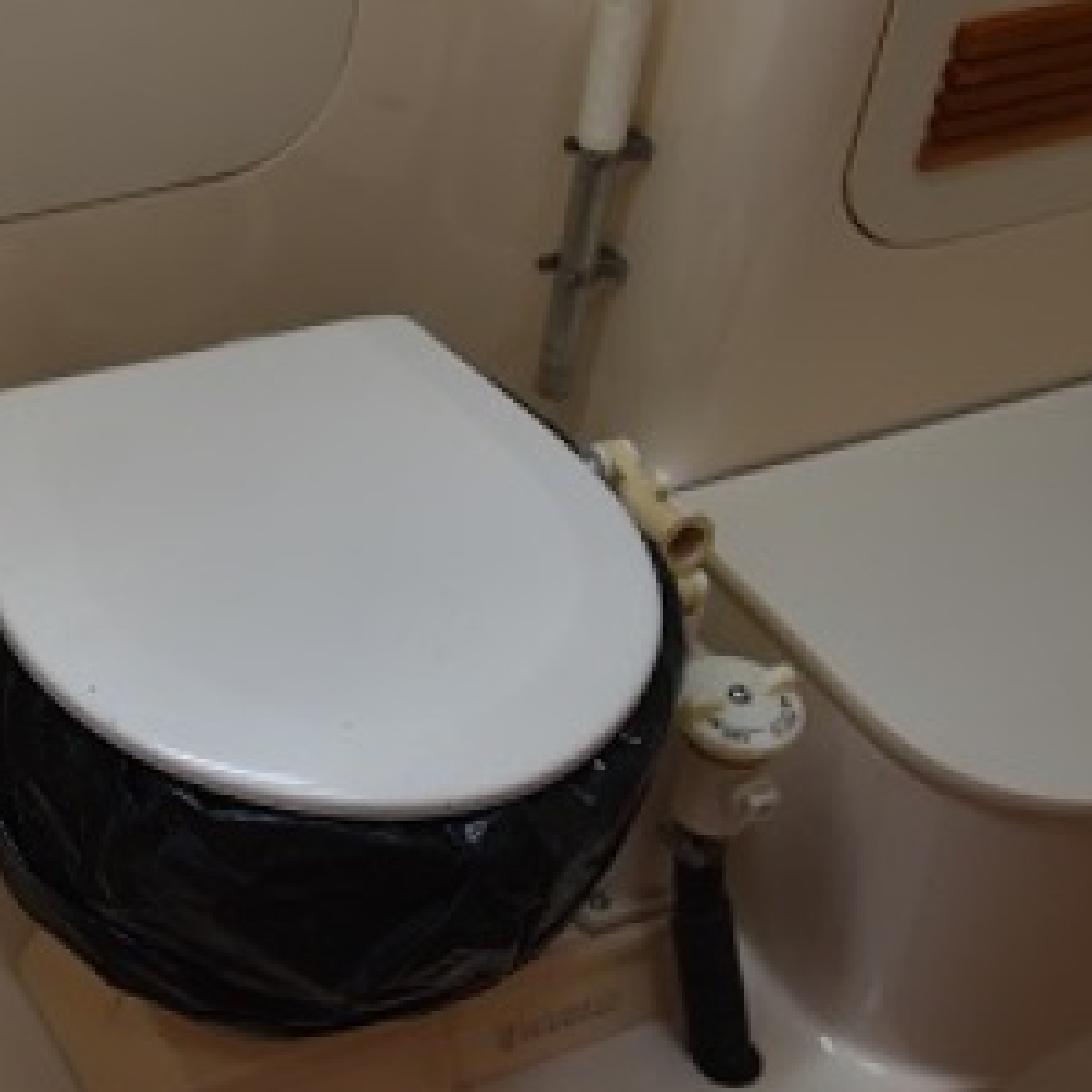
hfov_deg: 21.9
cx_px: 75
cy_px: 205
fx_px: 2748
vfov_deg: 22.2
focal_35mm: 77
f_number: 4
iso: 500
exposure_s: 1/60
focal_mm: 30
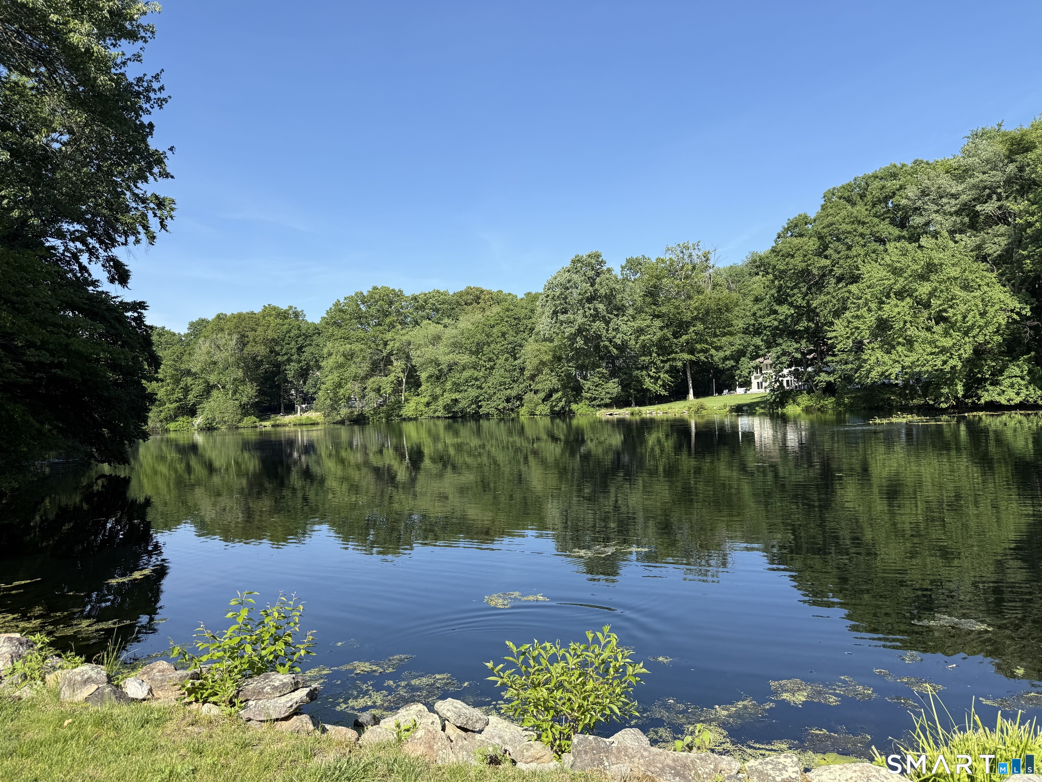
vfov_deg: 56.8
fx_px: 722
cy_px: 391
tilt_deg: +2.0
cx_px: 521
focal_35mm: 24
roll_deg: +2.3
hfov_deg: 71.6
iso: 80
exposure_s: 1/2703
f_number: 1.78
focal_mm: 6.76
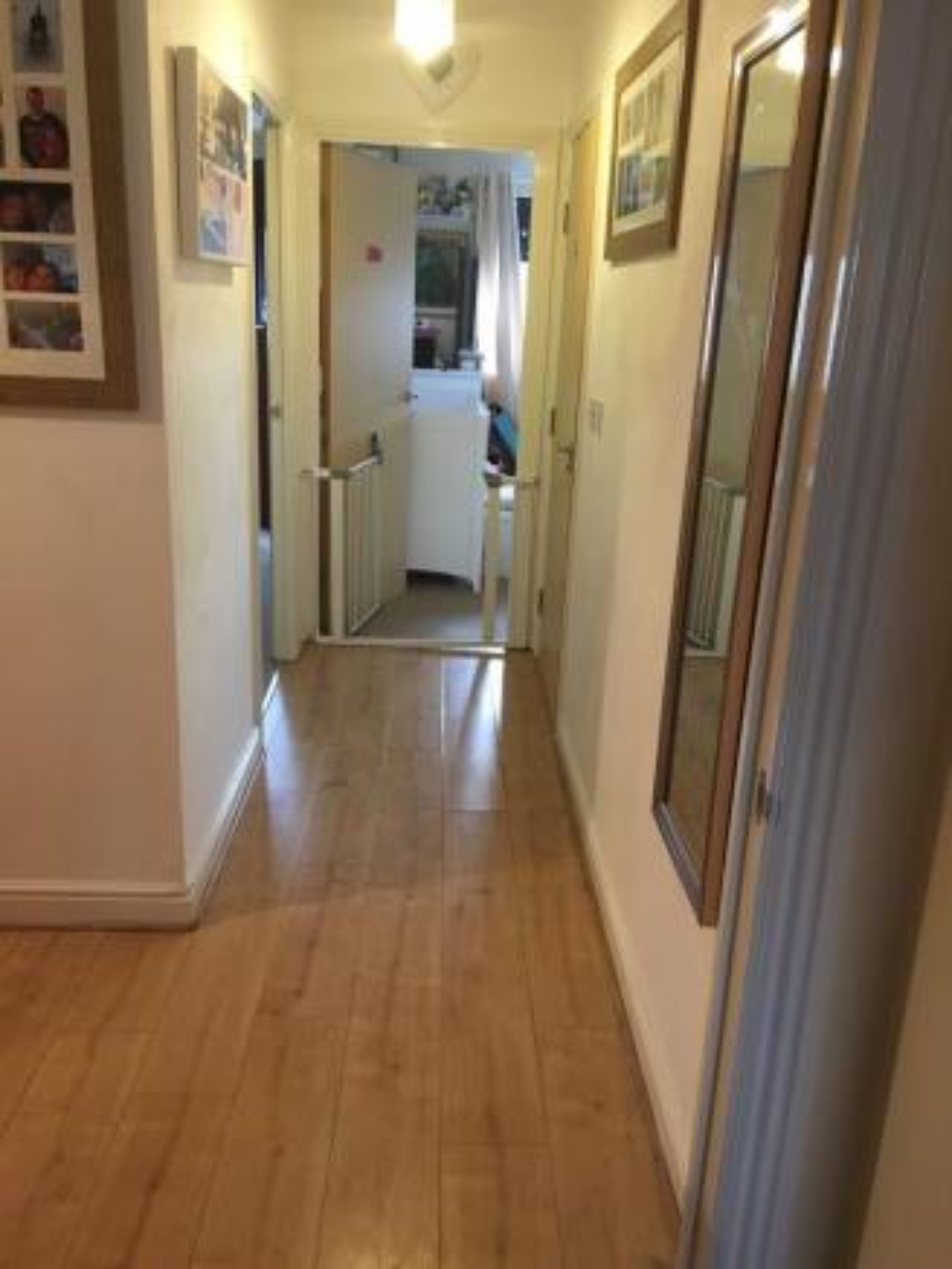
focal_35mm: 29
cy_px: 634
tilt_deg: -16.8
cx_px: 476
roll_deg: -2.3
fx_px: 1063
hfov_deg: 48.2
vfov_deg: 61.6
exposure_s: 1/33
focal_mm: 4.15
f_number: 2.2
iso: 200
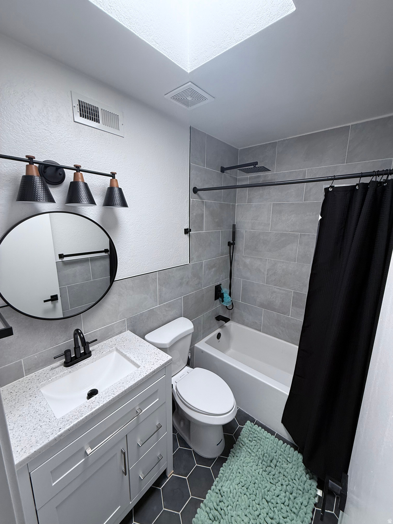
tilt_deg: -11.2
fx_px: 212
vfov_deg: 102.1
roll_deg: -1.1
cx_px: 196
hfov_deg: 85.7
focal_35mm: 14
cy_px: 262
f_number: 2.2
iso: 125
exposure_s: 1/99
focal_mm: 2.22
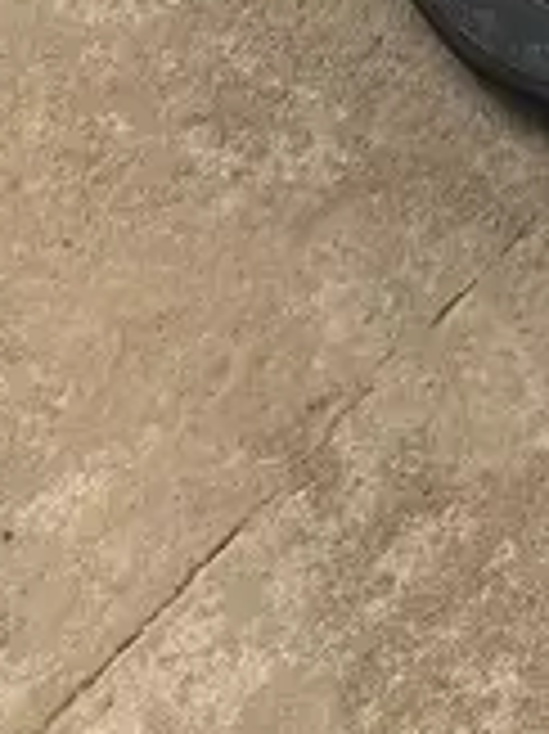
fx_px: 2477
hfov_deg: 11.3
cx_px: 1138
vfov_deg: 14.3
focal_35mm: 117
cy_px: -705
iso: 50
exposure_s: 1/1196
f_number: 1.6
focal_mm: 5.96
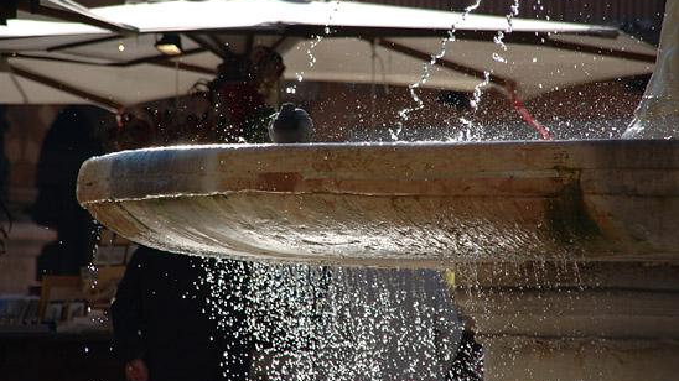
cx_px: 340
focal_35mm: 315
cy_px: 169
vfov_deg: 3.9
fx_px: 5670
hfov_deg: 6.9
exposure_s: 1/1000
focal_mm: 200
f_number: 8
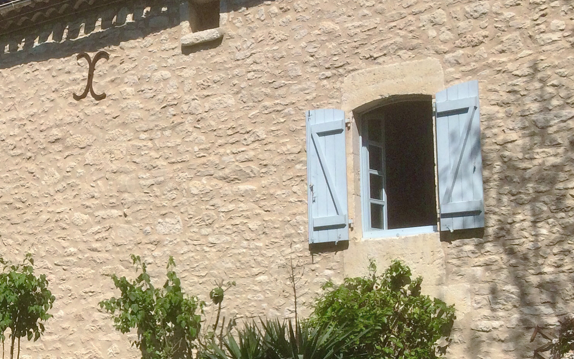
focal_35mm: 67
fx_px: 1048
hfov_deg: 28.4
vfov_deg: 19.2
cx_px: -21
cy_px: 301
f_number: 2.2
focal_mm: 4.15
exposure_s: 1/4566
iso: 32
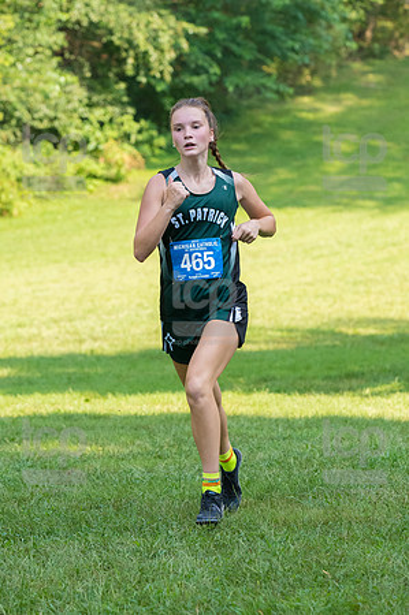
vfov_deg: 11.0
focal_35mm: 187
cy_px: 308
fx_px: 3194
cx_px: 204
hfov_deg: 7.3
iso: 1600
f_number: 5
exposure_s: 1/1600
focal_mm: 125
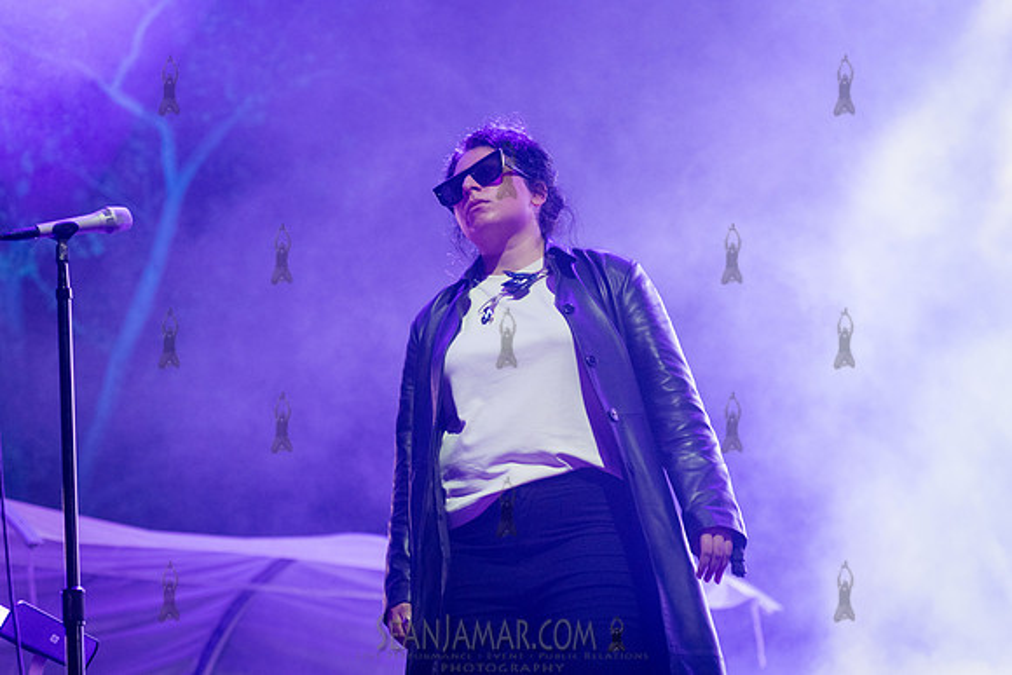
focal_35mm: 80
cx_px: 506
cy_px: 338
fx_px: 2249
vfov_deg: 17.1
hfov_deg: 25.4
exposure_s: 1/125
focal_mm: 80
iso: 5000
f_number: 4
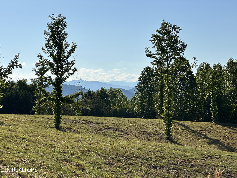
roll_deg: +0.5
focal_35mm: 77
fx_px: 527
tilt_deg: +1.6
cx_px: 118
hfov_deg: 25.3
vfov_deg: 19.1
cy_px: 89
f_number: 2.8
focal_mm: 9
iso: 32
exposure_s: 1/2222
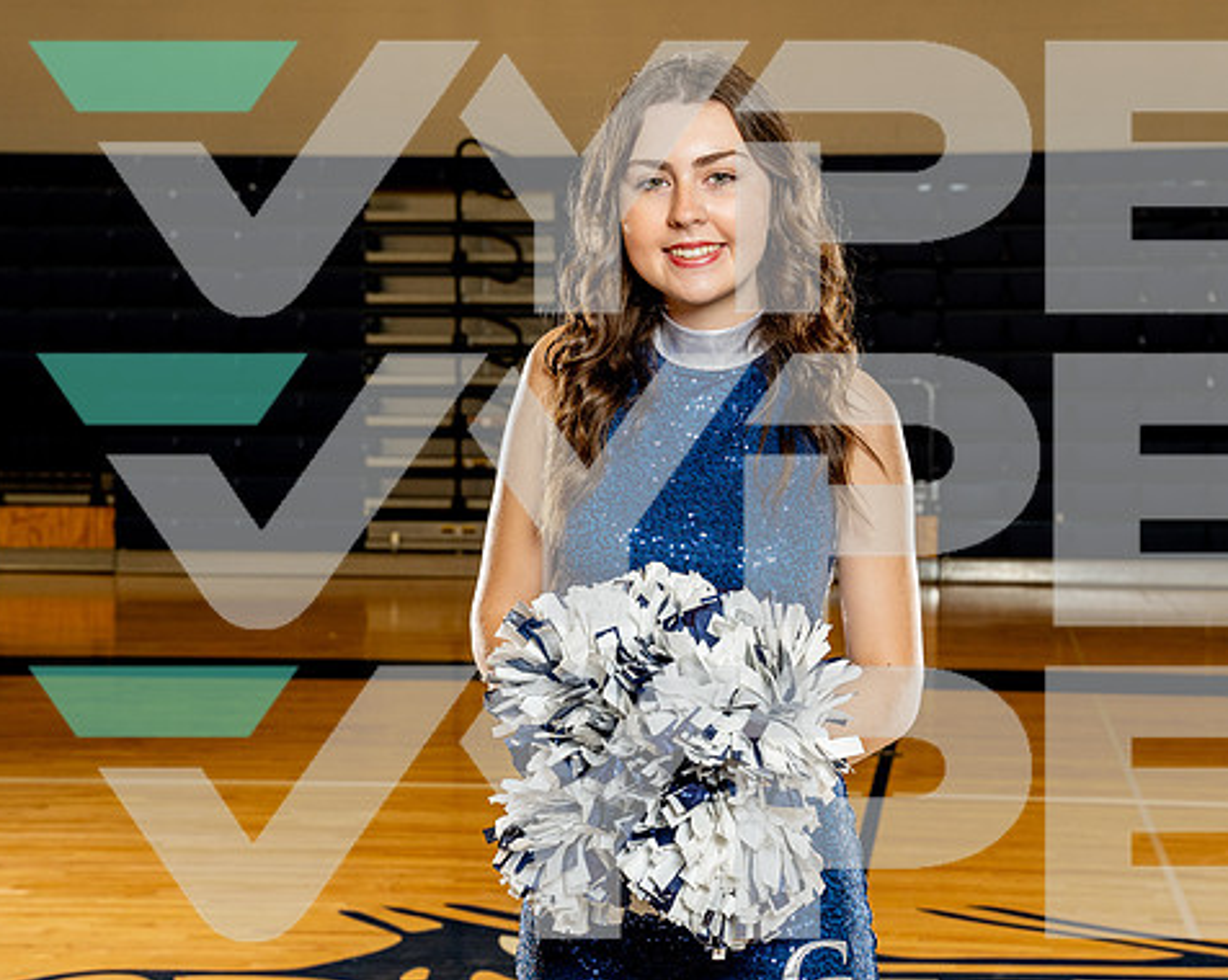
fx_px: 2578
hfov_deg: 26.8
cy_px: 490
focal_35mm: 71
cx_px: 683
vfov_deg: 21.5
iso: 1600
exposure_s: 1/250
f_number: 8
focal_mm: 60
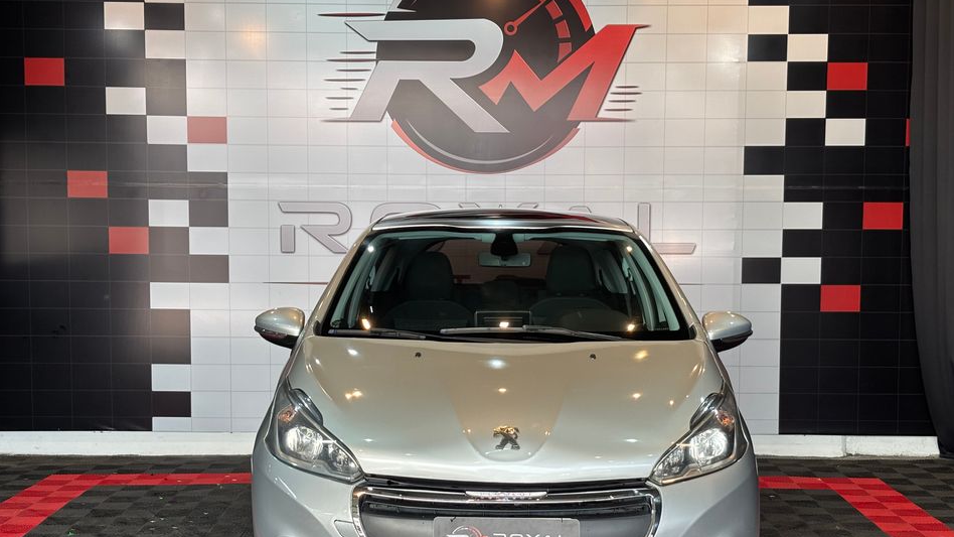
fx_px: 1442
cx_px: 478
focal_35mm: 57
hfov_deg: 36.6
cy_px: 306
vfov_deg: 21.1
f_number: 1.6
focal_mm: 5.96
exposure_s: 1/155
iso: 25
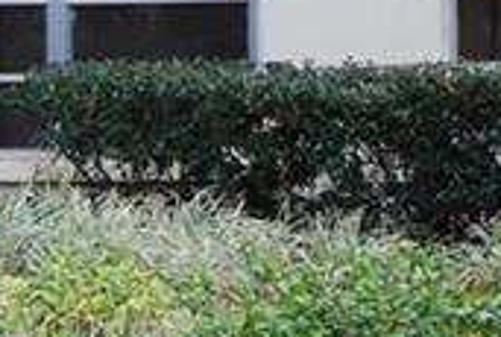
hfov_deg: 8.5
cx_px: 858
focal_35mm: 234
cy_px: -116
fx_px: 3265
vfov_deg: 5.9
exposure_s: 1/100
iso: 200
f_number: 5
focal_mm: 26
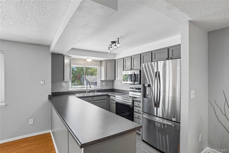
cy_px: 76
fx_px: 114
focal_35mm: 18
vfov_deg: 67.4
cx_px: 114
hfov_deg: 90.0
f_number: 8
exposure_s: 1/25
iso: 400
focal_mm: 12
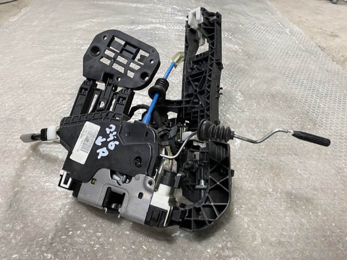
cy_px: 130
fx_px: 260
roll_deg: -5.4
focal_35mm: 26
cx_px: 174
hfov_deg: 67.3
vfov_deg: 53.0
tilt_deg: -38.4
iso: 100
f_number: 1.8
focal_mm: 4.25
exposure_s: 1/50
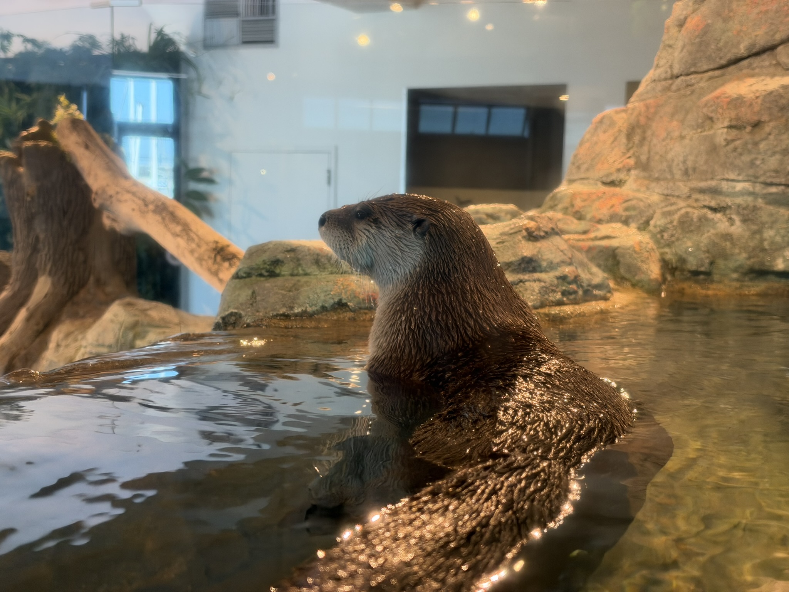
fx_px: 1094
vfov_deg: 30.3
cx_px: 394
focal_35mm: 48
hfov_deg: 39.7
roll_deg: -1.8
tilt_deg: -5.0
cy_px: 296
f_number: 1.48
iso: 160
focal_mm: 6.93
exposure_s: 1/60
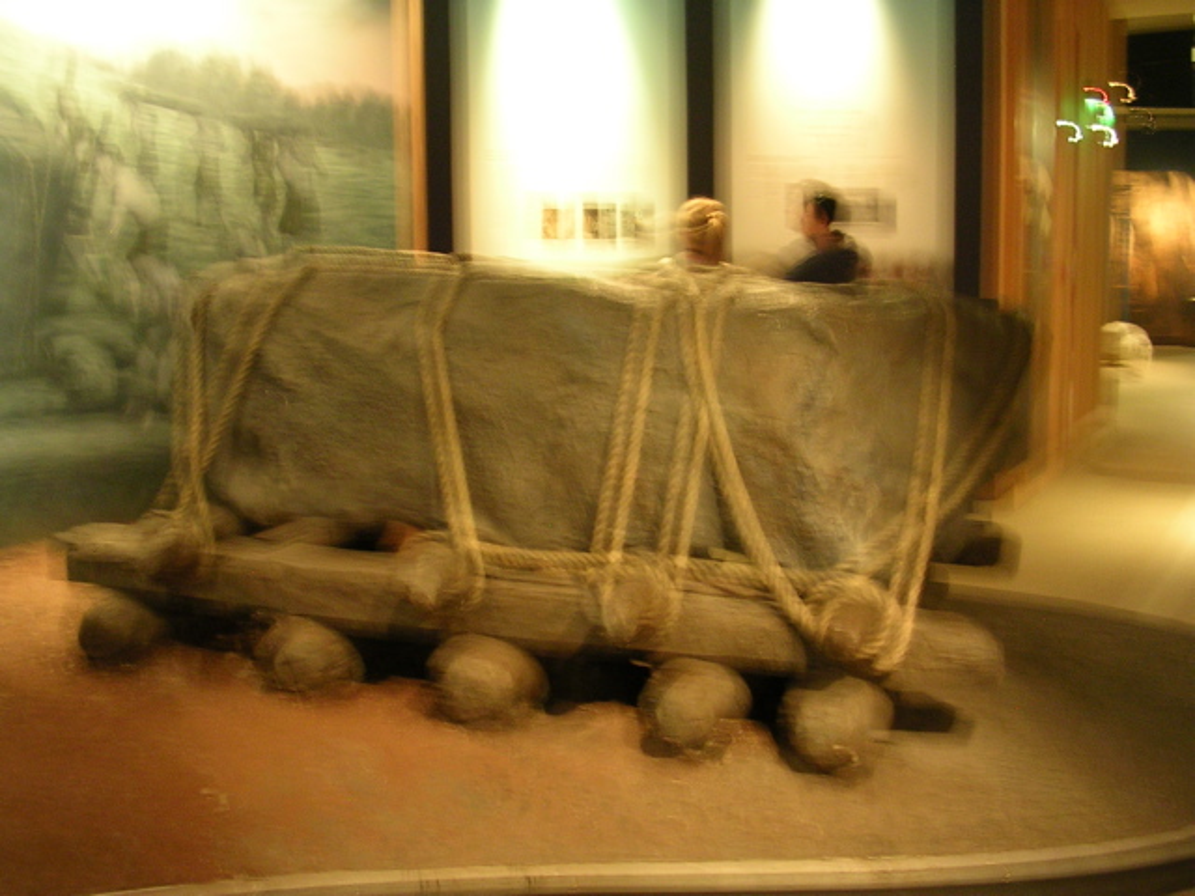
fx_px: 1312
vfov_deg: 37.7
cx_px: 598
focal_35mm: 38
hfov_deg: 49.0
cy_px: 448
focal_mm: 5.8
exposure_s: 1.43
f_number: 2.8
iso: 100
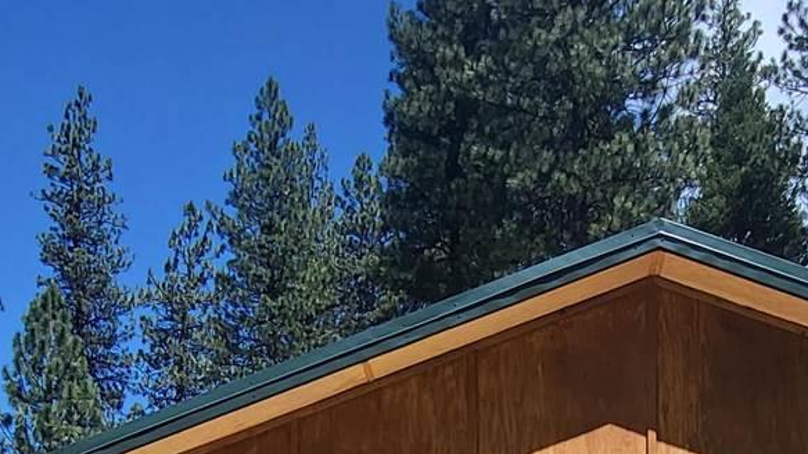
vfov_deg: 18.4
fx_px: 1200
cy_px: 731
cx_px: 412
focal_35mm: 56
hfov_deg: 37.2
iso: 32
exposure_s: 1/1027
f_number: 2.2
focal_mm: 1.74
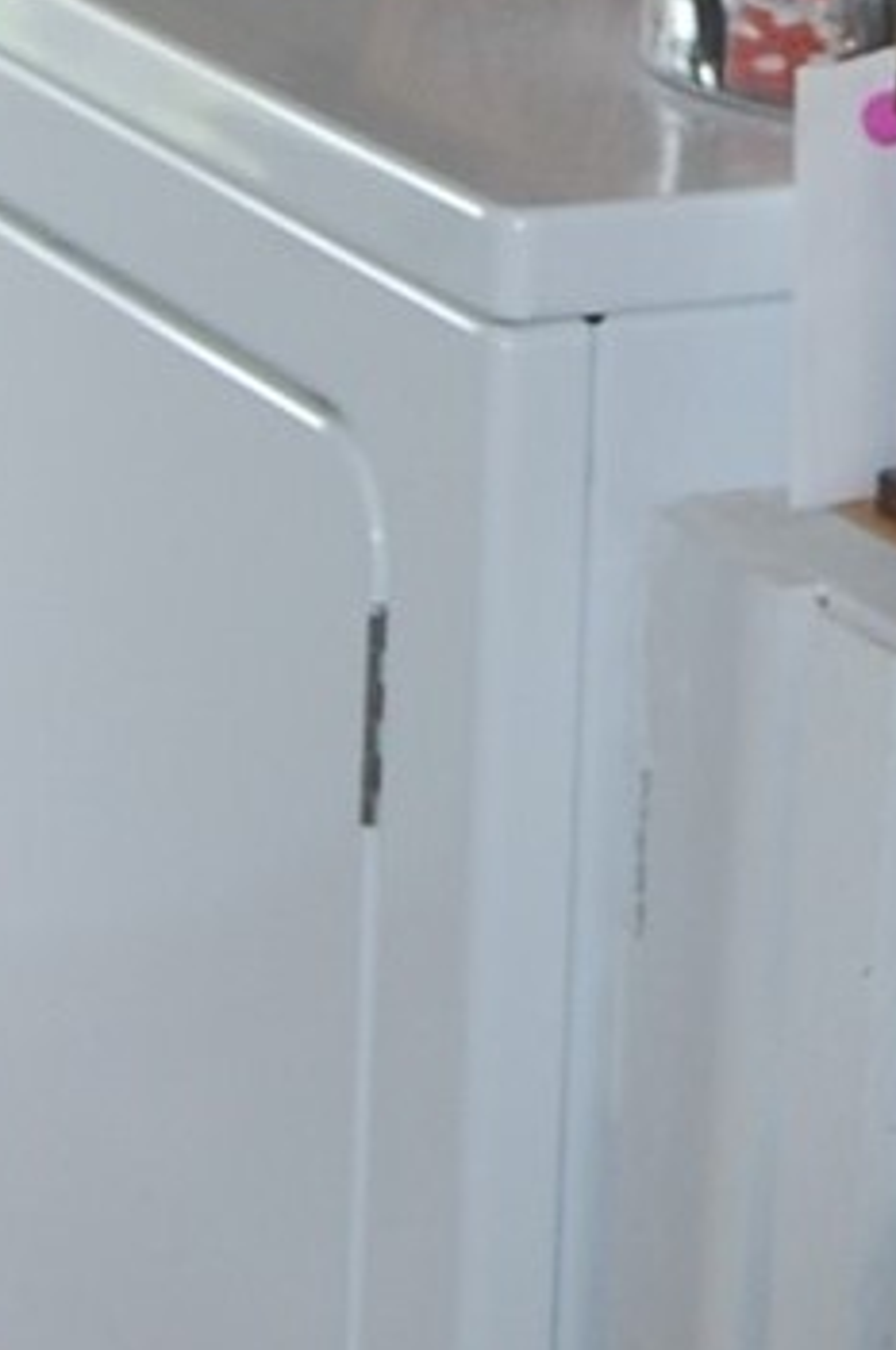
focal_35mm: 157
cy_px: -67
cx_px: 644
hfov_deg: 8.7
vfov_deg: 12.9
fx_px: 5878
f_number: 3.5
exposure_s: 1/60
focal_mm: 18
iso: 400
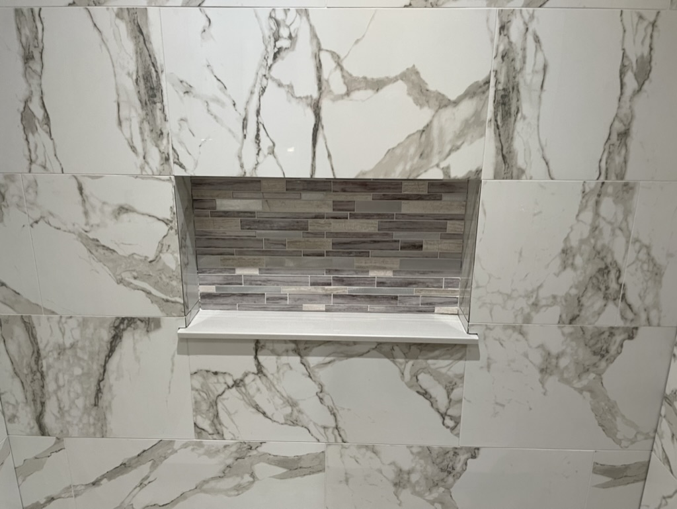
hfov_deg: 67.3
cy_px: 254
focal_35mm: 26
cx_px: 338
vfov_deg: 53.1
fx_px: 509
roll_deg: -0.3
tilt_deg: -16.3
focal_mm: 4.2
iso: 80
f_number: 1.6
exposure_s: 1/60
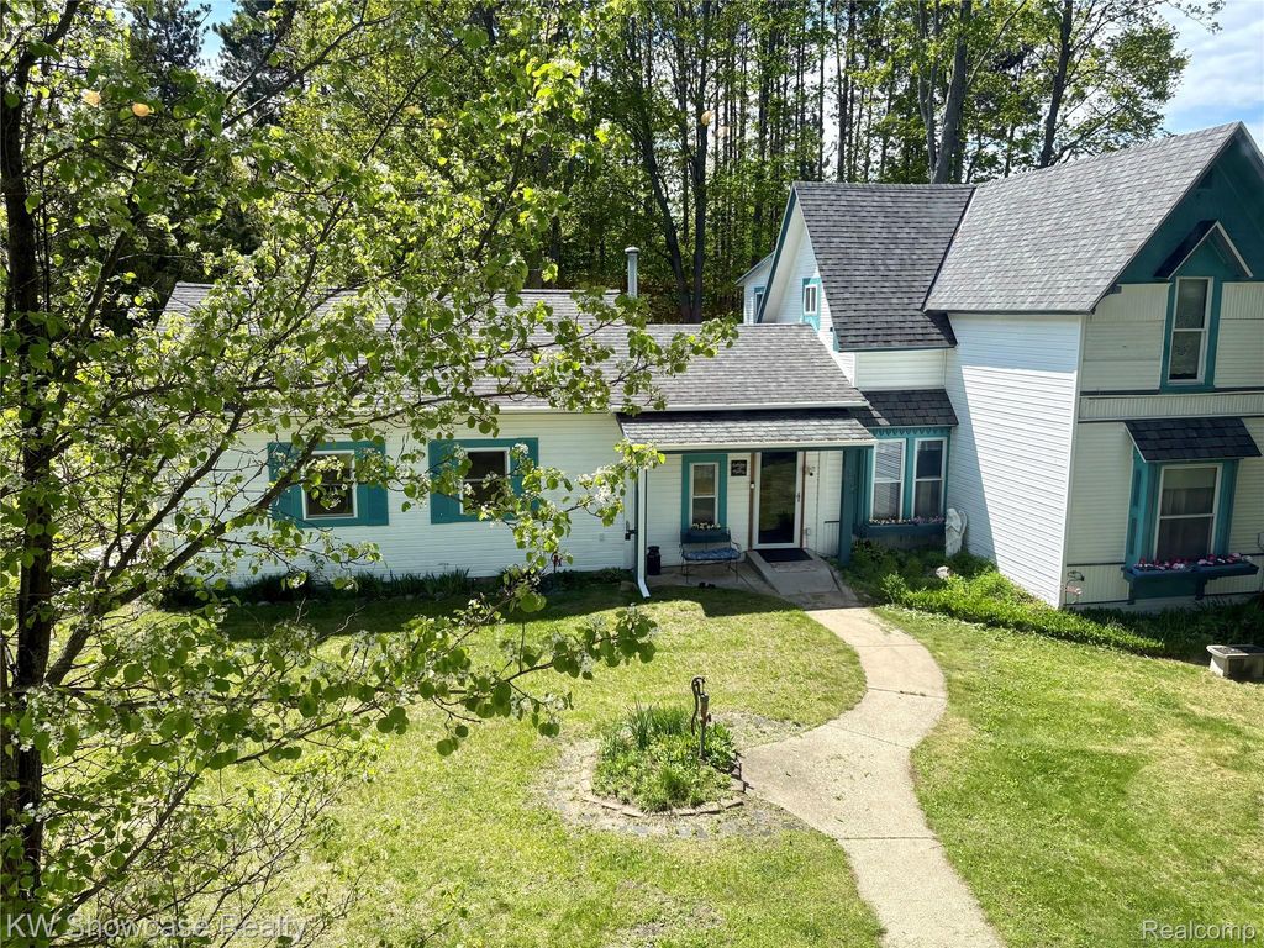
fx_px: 949
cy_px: 474
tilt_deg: -9.8
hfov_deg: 67.3
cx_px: 632
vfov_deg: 53.1
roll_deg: -0.5
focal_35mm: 26
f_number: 1.6
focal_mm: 5.96
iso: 50
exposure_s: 1/1517
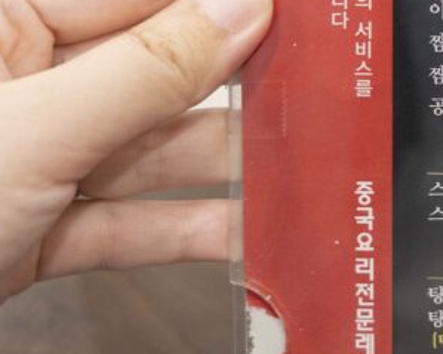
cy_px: 161
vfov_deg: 14.9
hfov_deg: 17.8
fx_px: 1350
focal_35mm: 103
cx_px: 524
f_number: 4.5
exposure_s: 1/60
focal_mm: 32
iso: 2000
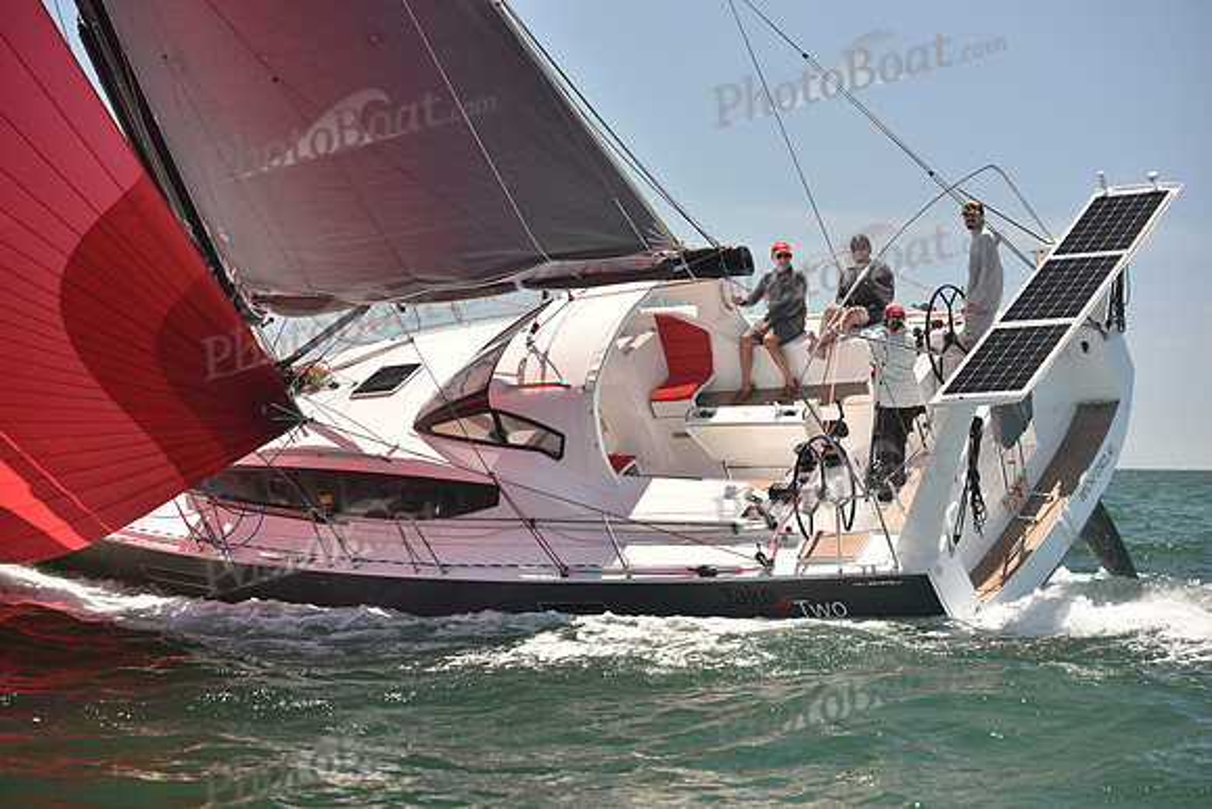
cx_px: 606
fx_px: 2357
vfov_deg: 19.5
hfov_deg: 28.8
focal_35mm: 70
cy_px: 404
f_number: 4.5
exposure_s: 1/800
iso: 250
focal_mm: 70
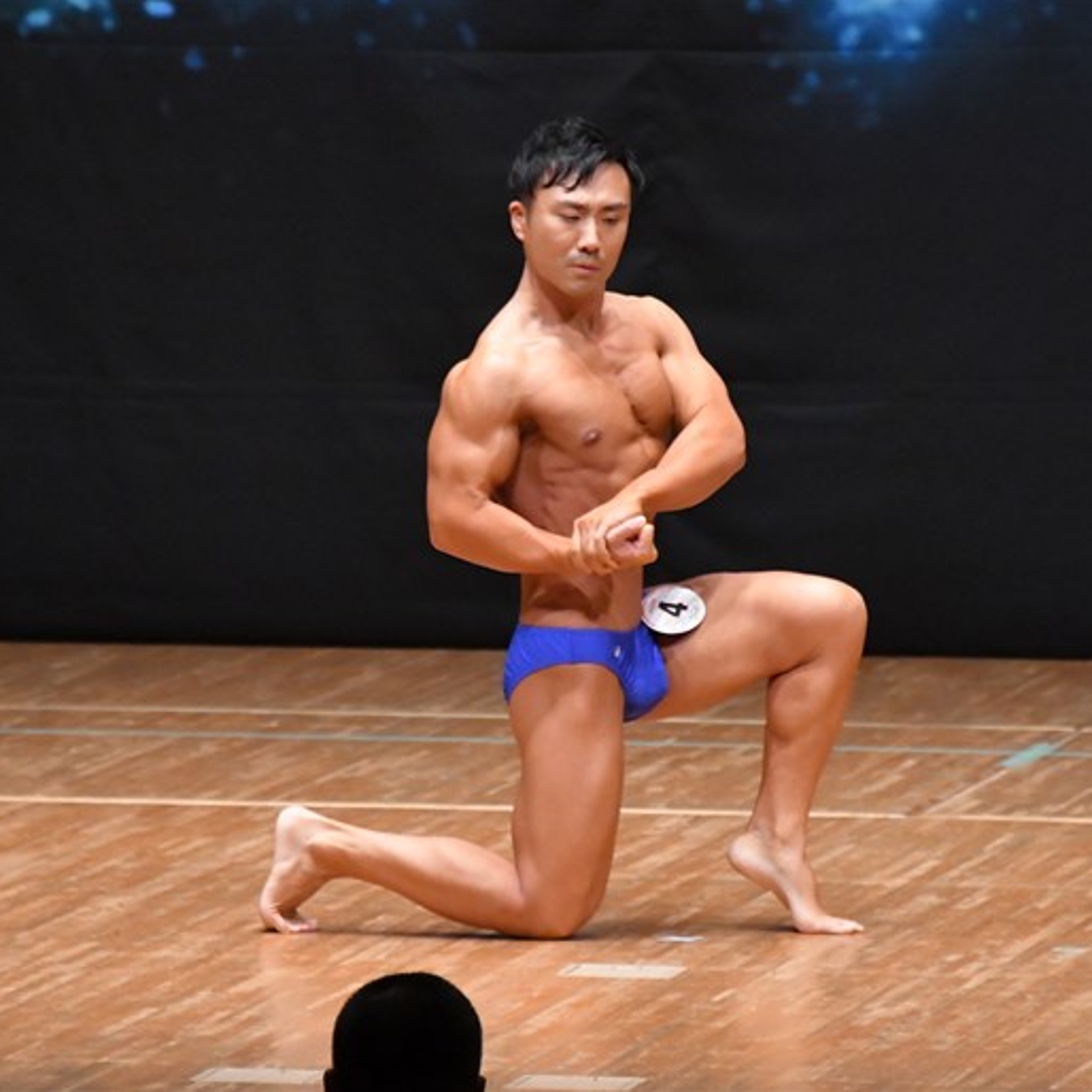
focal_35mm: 442
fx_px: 15775
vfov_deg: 4.0
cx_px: 545
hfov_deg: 4.0
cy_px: 546
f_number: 5.6
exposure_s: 1/400
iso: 6400
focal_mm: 230
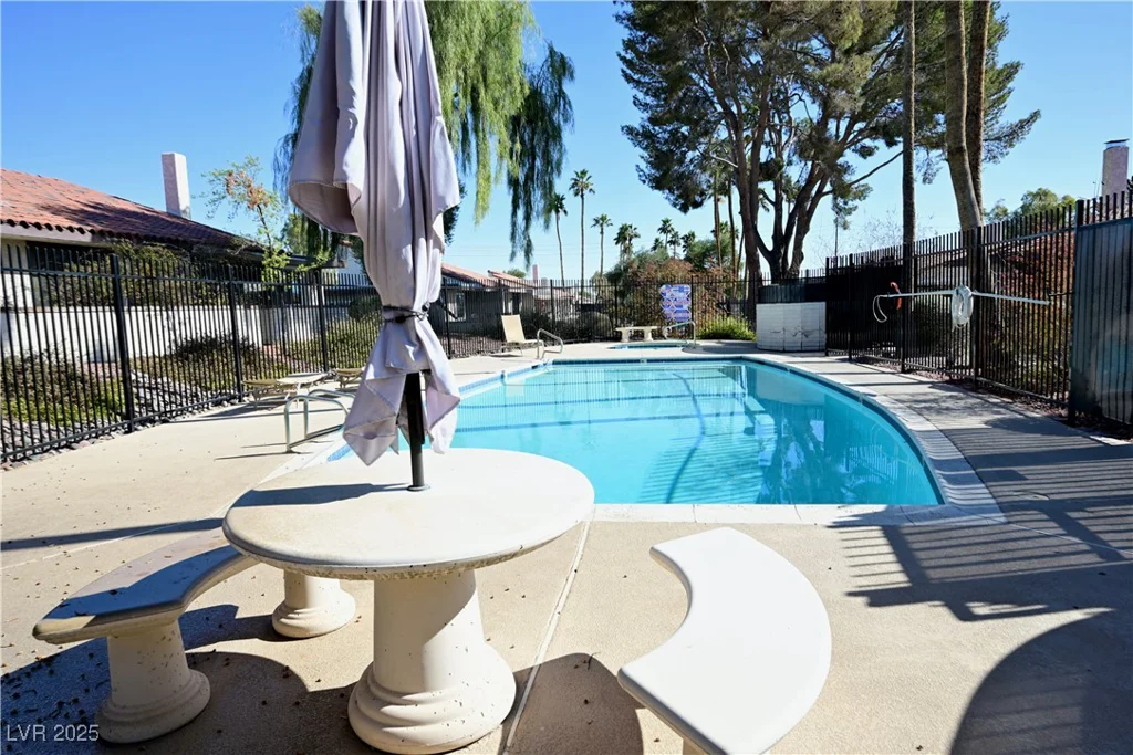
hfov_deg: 81.2
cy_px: 378
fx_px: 661
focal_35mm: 21
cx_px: 566
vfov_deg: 59.5
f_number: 11
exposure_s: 1/60
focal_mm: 21
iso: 100
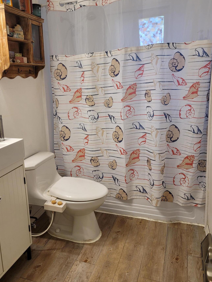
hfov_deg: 48.1
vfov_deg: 61.4
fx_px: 237
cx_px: 95
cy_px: 123
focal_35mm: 29
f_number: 1.8
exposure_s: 1/120
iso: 160
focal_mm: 7
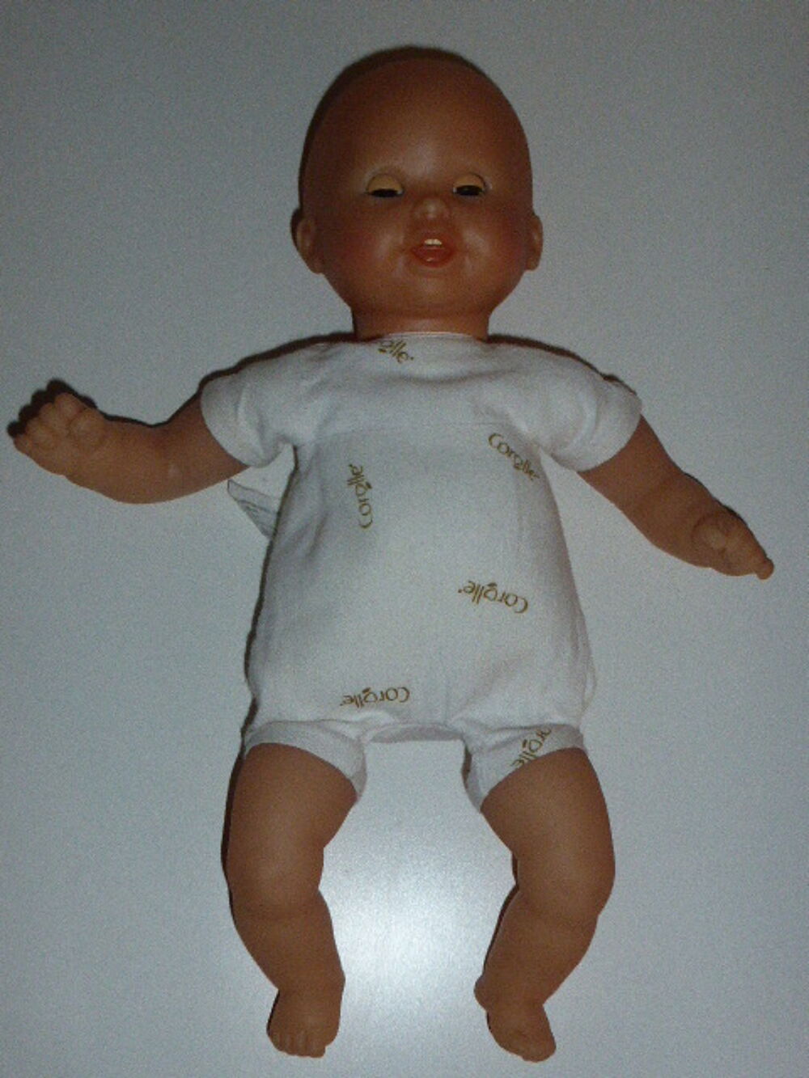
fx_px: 1433
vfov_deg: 41.2
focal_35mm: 46
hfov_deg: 31.5
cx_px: 404
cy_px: 539
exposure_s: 1/250
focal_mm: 7.9
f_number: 4.1
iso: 500
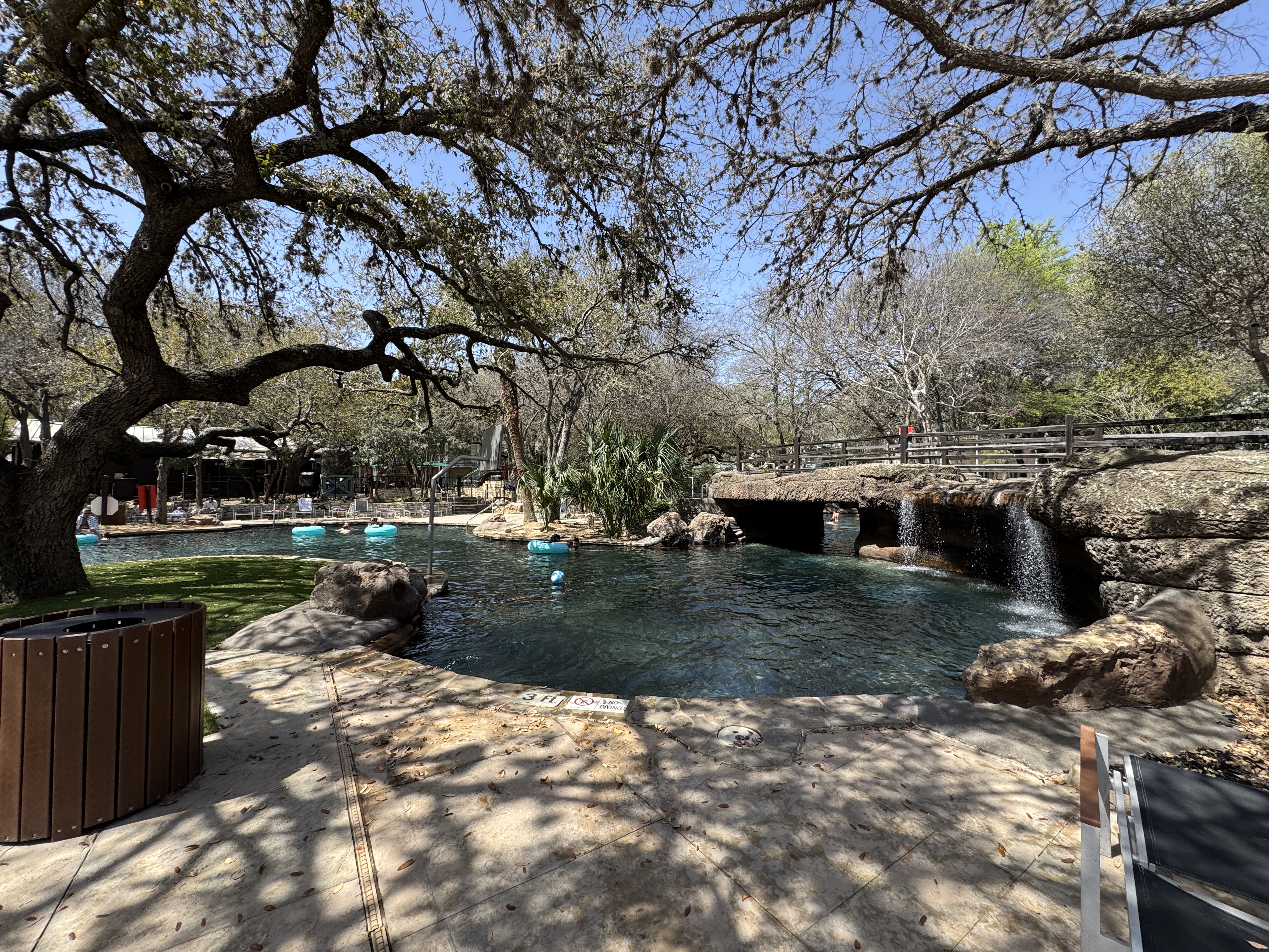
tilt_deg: +1.1
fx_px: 513
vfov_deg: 85.7
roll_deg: -0.3
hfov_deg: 102.1
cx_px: 634
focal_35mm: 14
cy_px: 476
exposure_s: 1/641
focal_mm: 2.22
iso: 40
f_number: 2.2
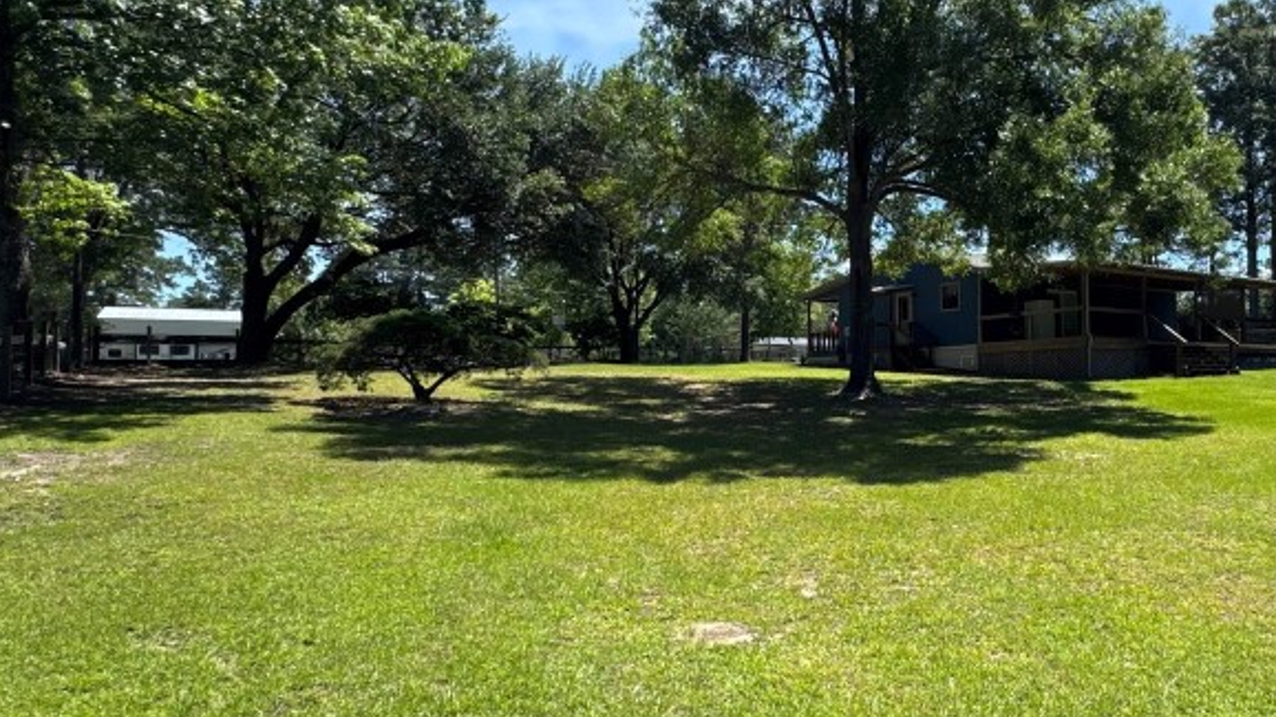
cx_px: 868
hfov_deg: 67.6
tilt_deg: +2.2
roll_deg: +0.3
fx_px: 913
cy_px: 351
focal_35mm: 27
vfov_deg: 42.9
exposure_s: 1/980
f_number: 2.2
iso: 50
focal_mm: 2.22
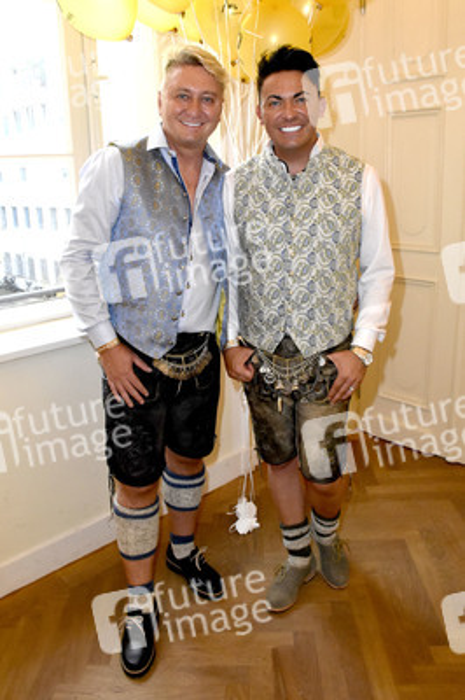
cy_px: 350
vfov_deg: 67.4
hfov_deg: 47.9
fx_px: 524
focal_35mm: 27
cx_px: 232
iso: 3200
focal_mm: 18
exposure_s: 1/60
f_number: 6.3
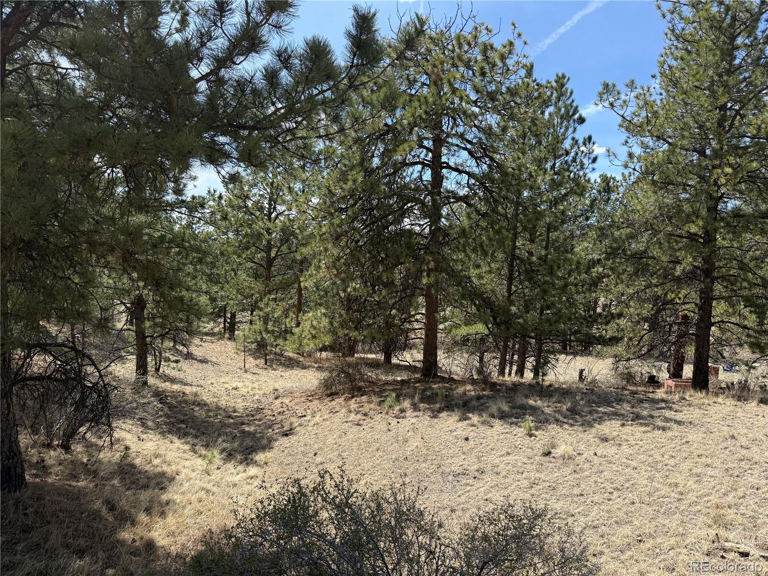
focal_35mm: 24
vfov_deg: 56.8
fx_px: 532
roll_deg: -2.6
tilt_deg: -2.0
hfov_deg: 71.6
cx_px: 384
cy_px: 288
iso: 100
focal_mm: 6.76
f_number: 1.78
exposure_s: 1/2370
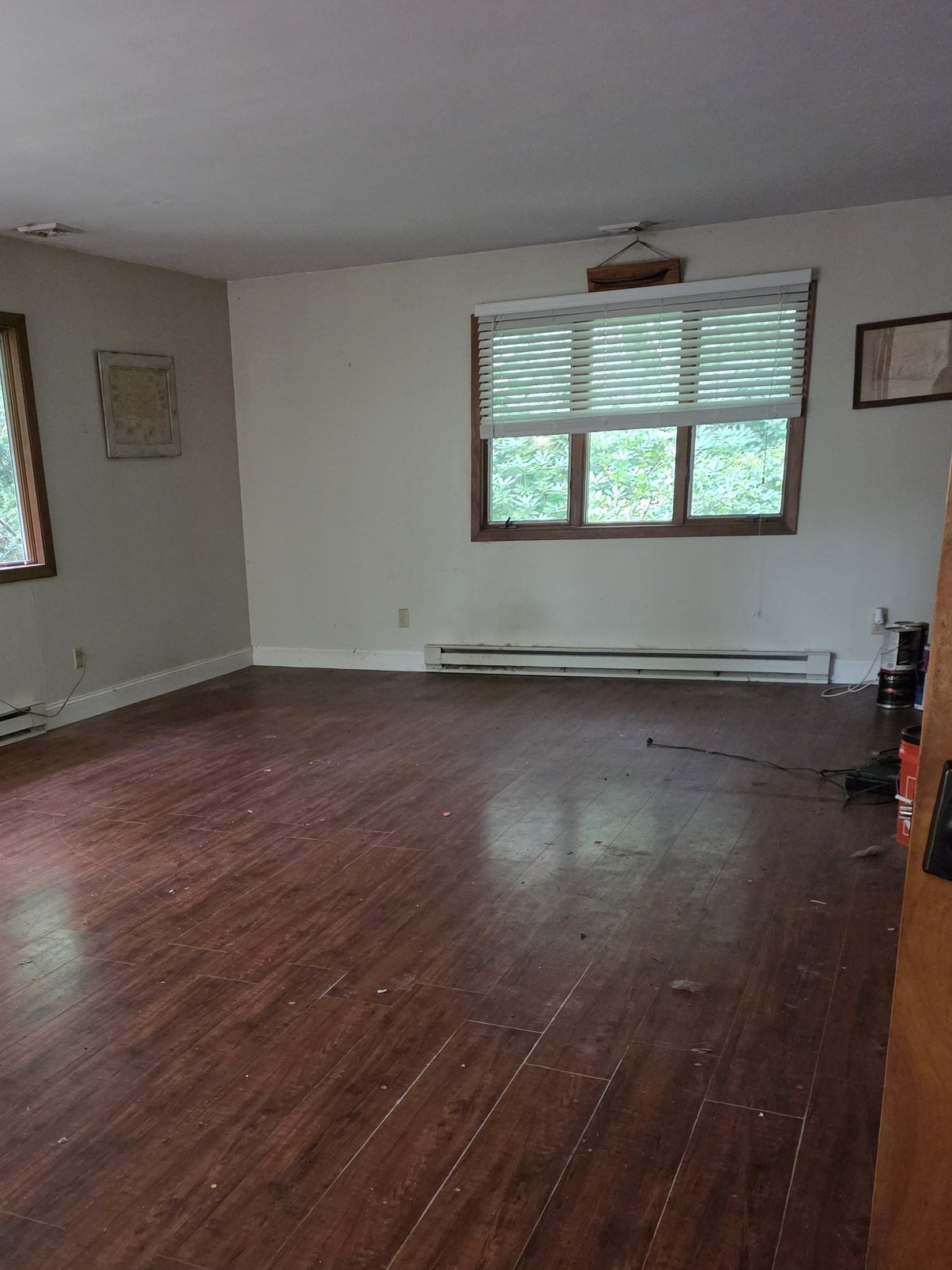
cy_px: 851
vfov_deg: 54.2
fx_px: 1210
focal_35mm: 33
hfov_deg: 42.5
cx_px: 334
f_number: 1.7
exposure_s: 1/120
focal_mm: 6.3
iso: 2000
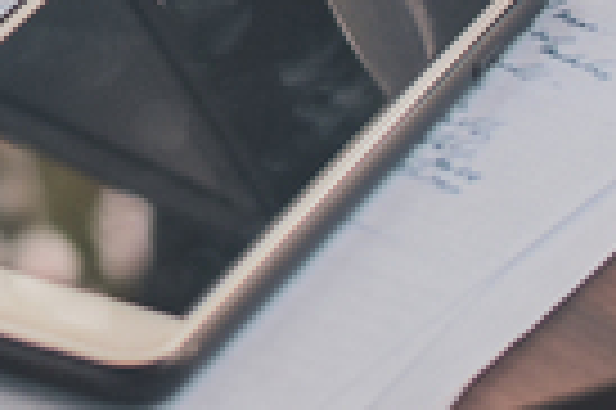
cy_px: -737
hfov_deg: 5.8
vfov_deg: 3.8
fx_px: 5999
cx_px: -405
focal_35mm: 351
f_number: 2.8
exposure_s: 1/640
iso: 200
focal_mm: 40
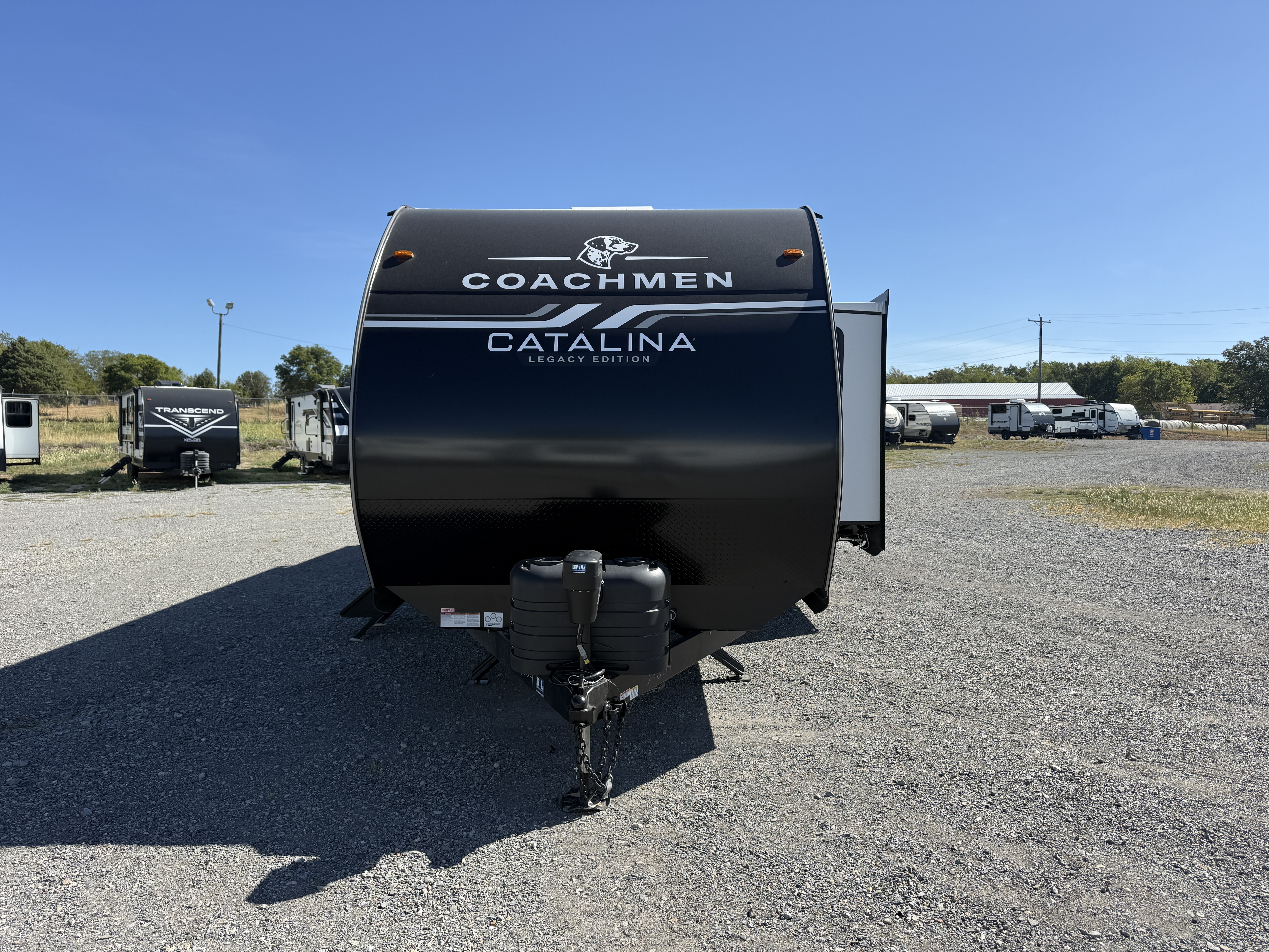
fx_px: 880
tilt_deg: -1.8
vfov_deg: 56.8
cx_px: 634
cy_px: 476
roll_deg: -0.3
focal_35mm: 24
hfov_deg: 71.6
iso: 80
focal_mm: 6.76
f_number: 1.78
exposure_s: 1/3759
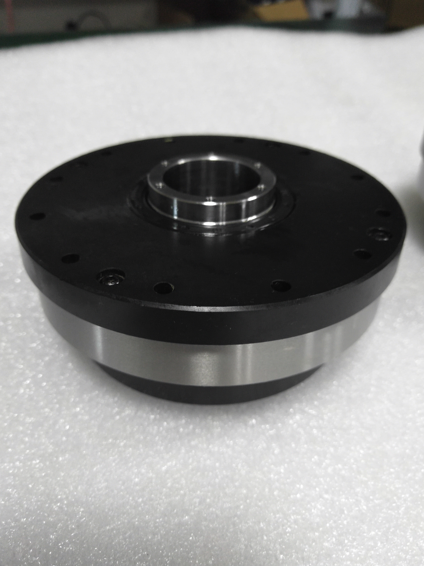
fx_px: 539
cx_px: 212
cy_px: 283
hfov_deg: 42.9
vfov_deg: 55.4
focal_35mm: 33
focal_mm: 3.95
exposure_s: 1/33.3
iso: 488
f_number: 1.8
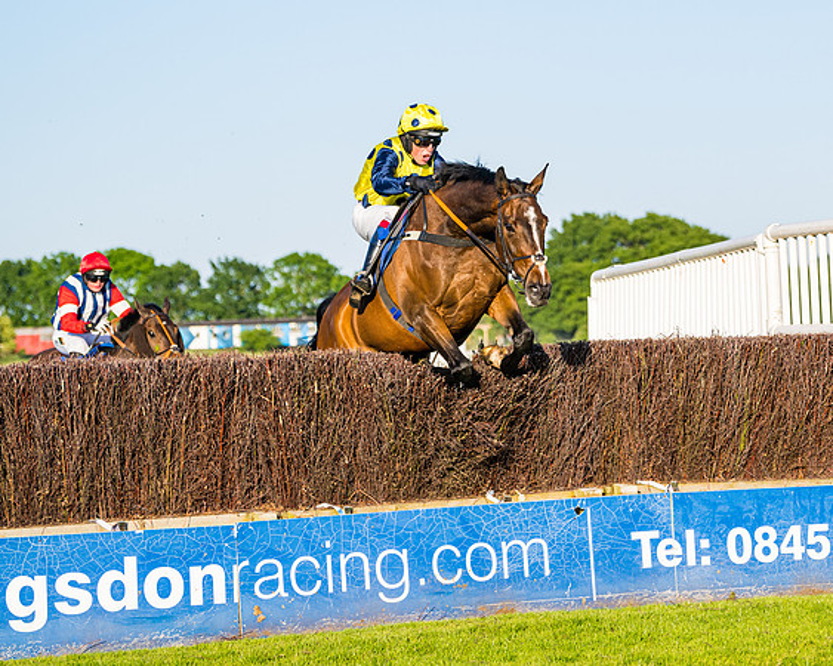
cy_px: 287
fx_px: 3814
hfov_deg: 12.4
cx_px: 562
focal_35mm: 155
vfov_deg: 10.0
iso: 400
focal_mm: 110
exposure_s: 1/2500
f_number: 4
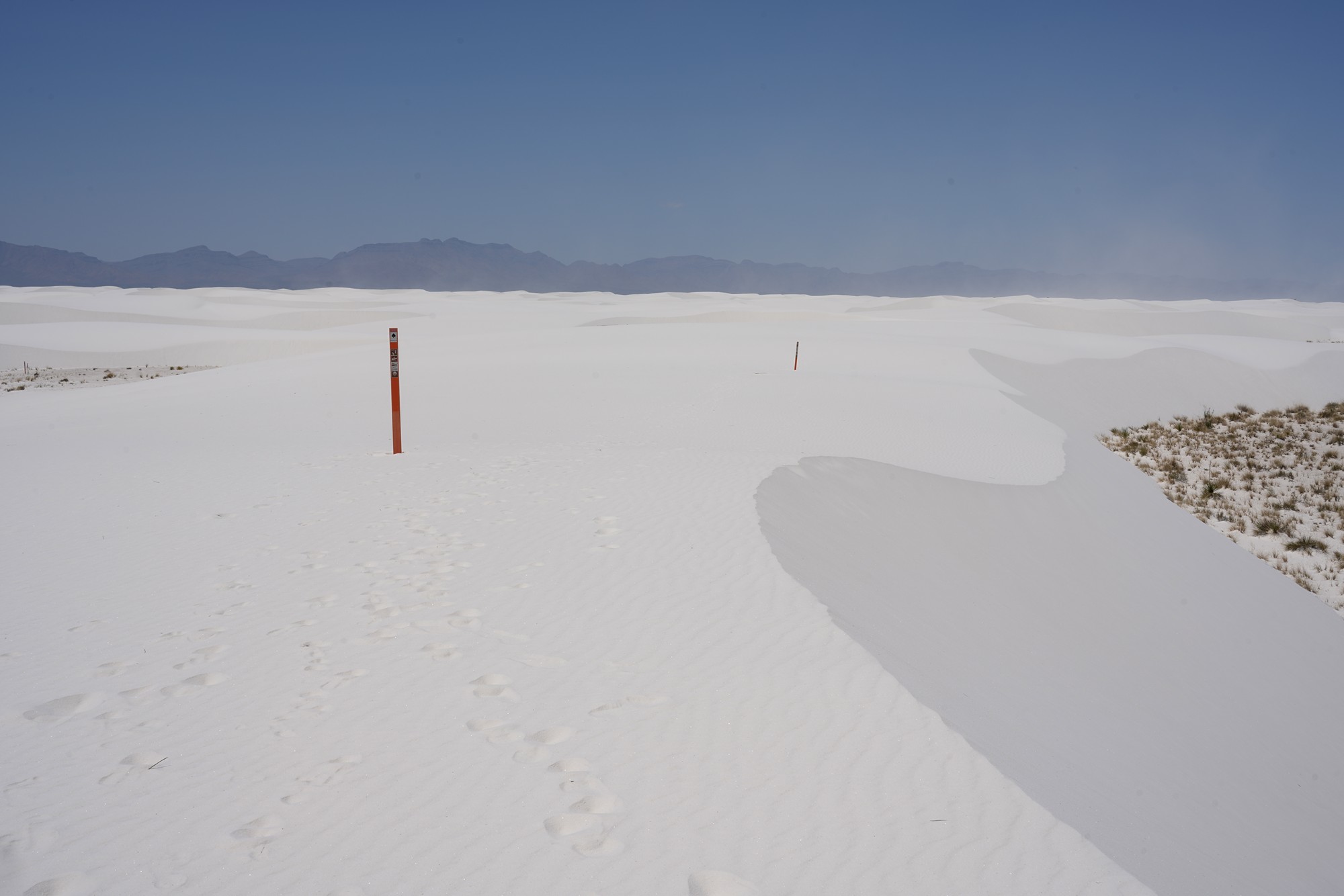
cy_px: 448
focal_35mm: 41
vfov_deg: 32.6
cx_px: 672
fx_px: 1531
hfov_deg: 47.4
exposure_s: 1/125
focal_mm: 41
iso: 50
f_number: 18
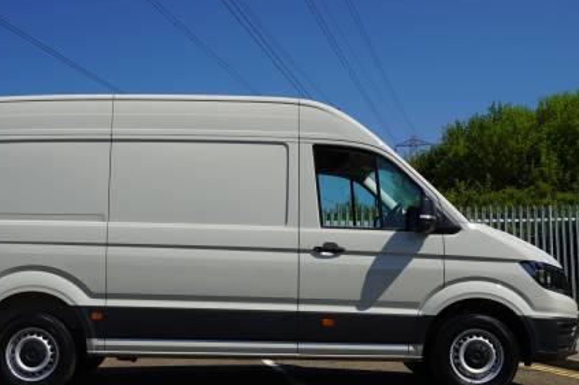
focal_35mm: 57
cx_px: 229
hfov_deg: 35.1
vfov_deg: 23.8
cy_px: 218
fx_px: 912
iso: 100
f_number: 9
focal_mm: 25
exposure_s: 1/125
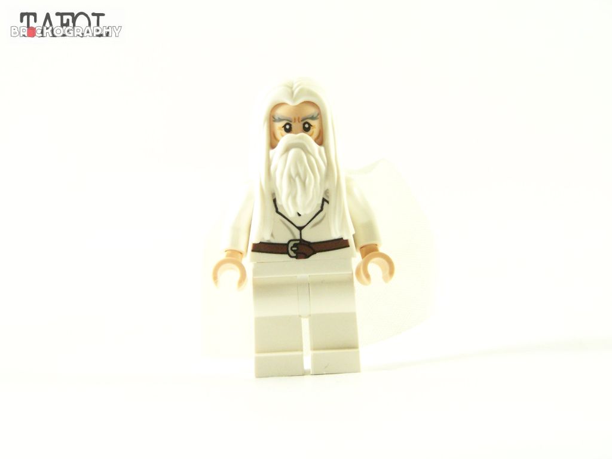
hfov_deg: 16.8
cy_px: 230
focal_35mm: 117
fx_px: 2069
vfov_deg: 12.7
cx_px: 306
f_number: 3.6
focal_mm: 19.4
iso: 400
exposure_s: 1/60
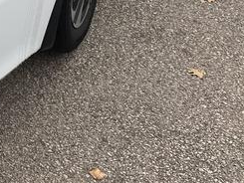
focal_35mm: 85
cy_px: -100
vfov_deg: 15.8
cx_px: -142
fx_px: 599
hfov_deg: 19.4
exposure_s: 1/159
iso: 32
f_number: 1.6
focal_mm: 4.2
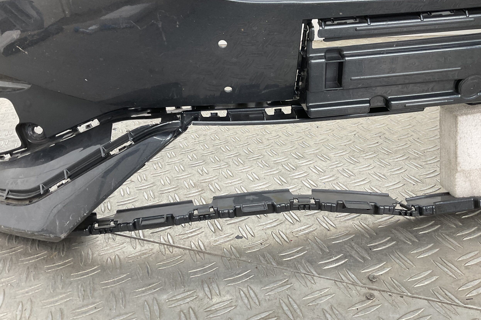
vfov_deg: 42.2
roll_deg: +5.3
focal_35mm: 31
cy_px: 137
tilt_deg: -22.3
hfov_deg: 60.3
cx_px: 244
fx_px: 414
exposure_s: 1/100
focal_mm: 3
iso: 40
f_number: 1.8
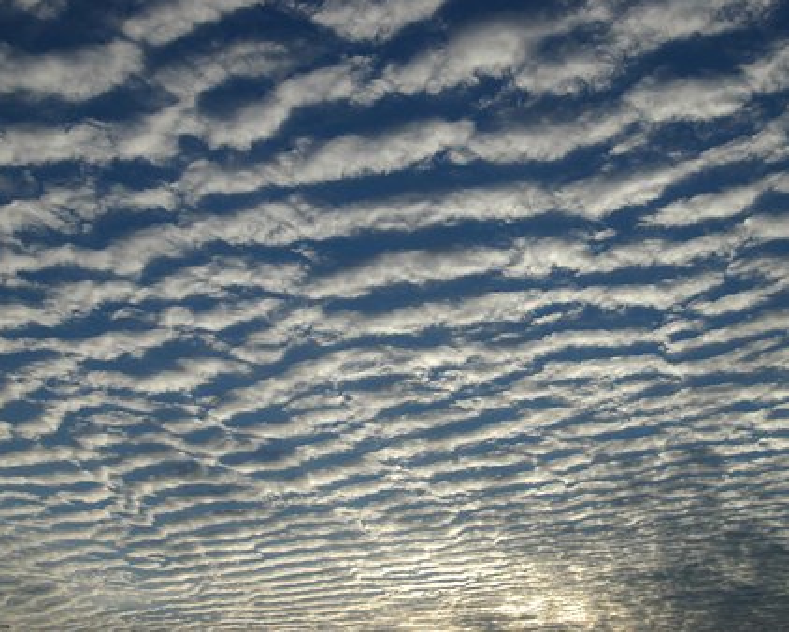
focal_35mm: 41
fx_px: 958
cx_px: 404
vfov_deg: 36.5
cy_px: 316
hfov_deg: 44.8
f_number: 8
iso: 200
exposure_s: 1/640
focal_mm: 24
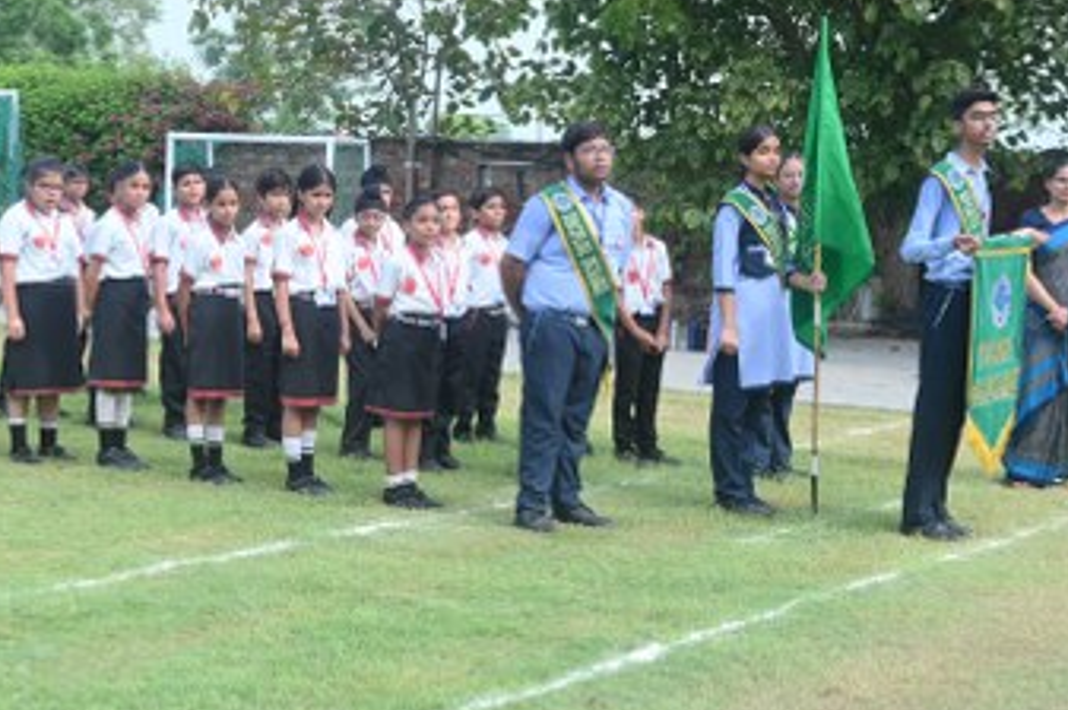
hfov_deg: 27.4
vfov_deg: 18.6
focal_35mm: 73
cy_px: 328
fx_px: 2164
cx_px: 301
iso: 160
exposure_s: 1/125
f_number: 8
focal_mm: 41
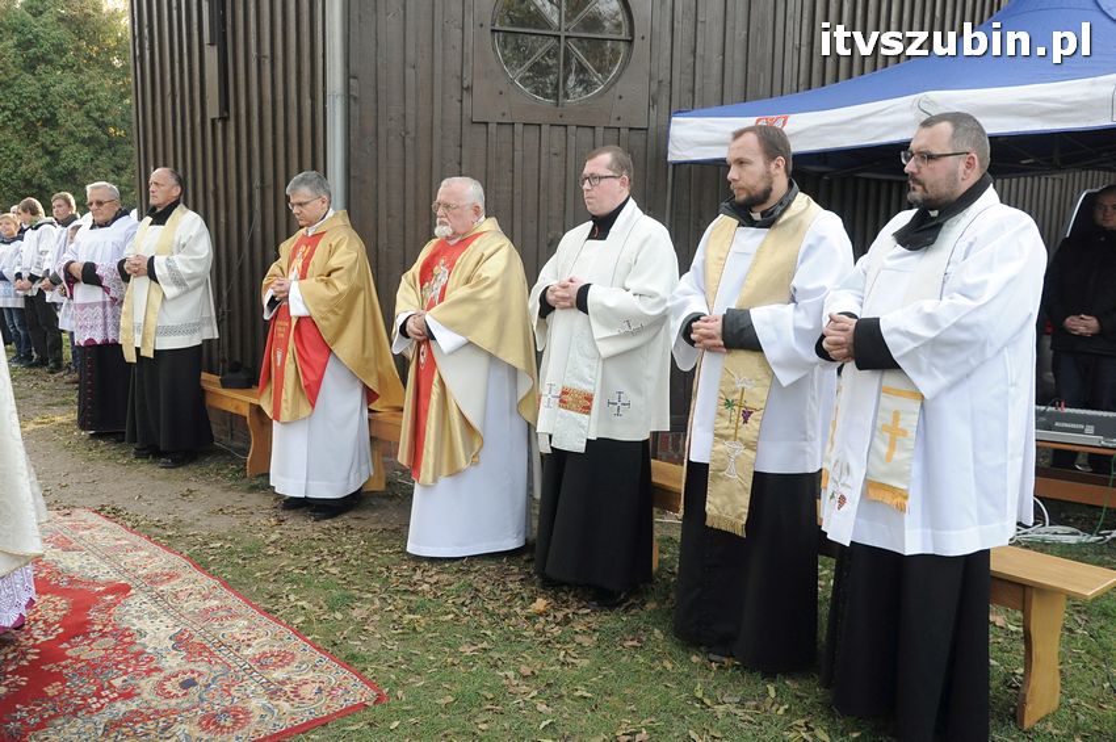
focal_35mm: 33
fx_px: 1022
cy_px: 371
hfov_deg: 57.3
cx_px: 558
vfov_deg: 39.9
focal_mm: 22
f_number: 7.1
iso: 800
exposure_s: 1/200
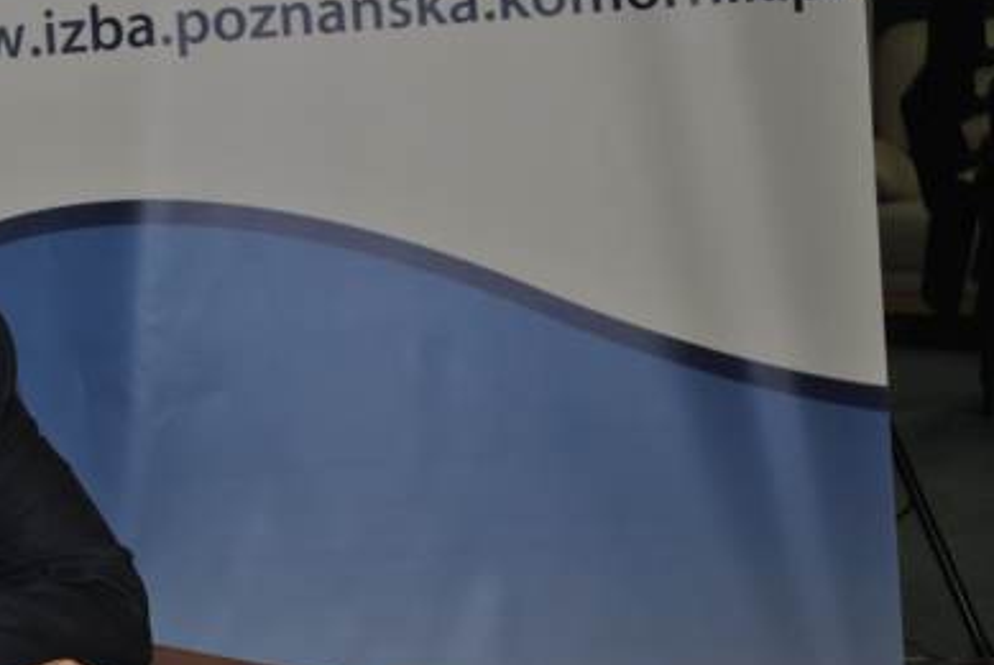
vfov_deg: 17.3
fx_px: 2183
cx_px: 181
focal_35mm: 79
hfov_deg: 25.2
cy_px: 386
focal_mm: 32
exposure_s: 1/60
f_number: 4.8
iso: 200
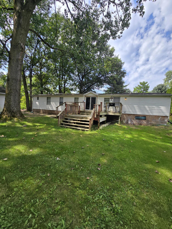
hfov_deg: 89.9
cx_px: 86
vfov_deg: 106.2
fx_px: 86
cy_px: 114
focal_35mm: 13
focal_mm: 2.2
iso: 50
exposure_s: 1/1509
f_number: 2.2
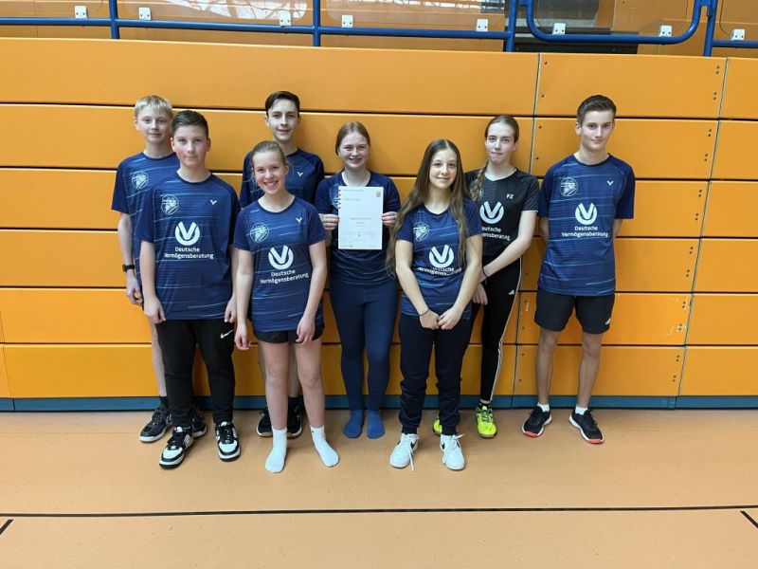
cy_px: 284
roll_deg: -1.9
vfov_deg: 53.1
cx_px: 379
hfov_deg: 67.3
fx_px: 569
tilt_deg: -14.2
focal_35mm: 26
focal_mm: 5.1
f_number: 1.6
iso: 250
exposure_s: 1/50
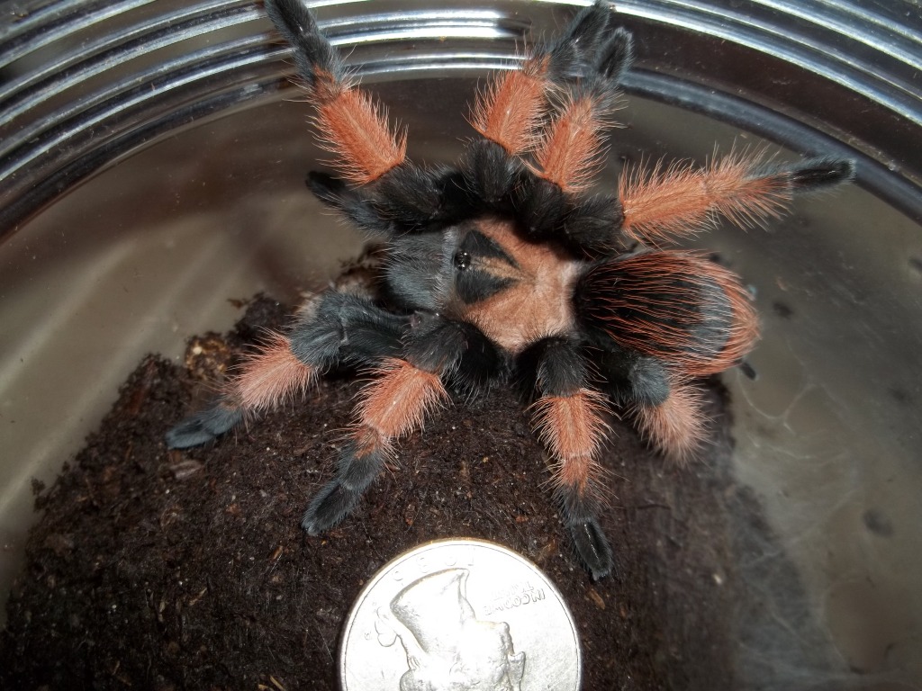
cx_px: 461
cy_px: 346
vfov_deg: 42.9
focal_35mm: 33
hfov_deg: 55.4
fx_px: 879
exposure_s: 1/30
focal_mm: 5.9
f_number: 3.3
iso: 64
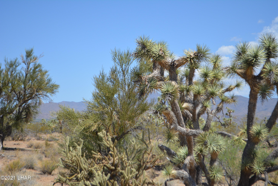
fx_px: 638
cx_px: 139
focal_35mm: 82
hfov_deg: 24.6
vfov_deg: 16.6
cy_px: 93
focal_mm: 55
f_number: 6.3
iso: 400
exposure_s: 1/1600
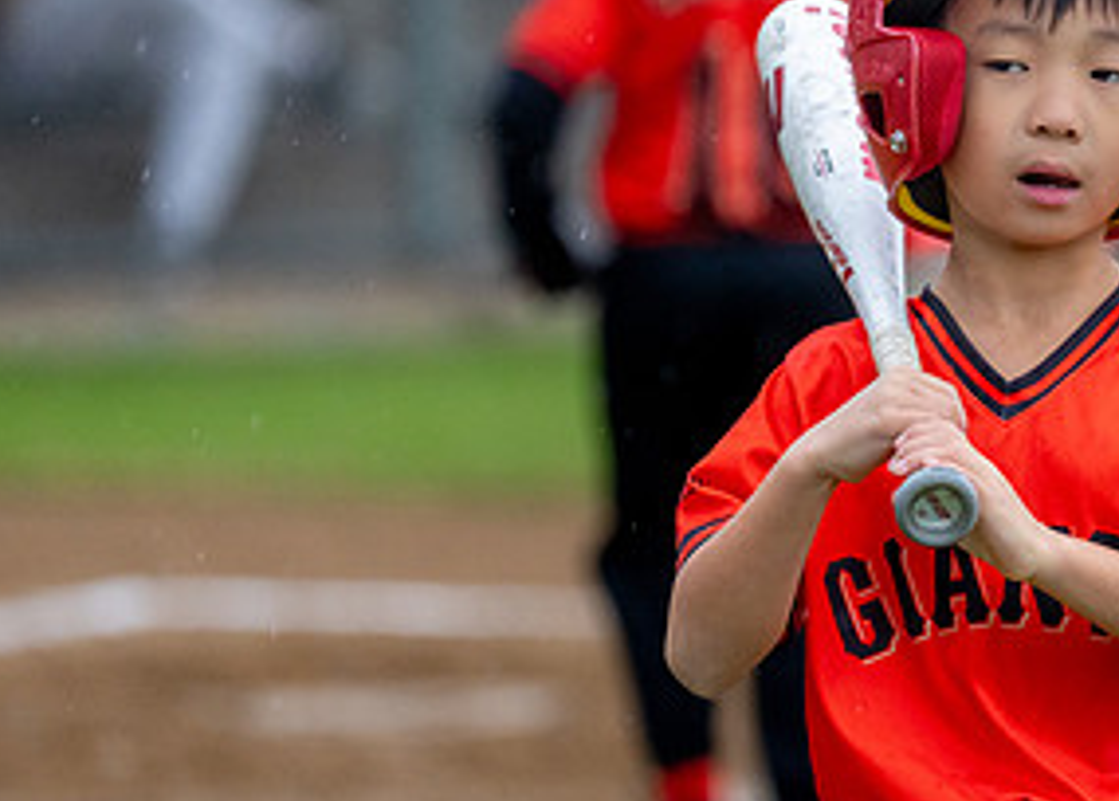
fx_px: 13771
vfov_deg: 3.3
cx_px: 1025
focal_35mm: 433
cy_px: 289
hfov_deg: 4.6
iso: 1600
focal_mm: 171
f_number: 2.8
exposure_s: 1/1000
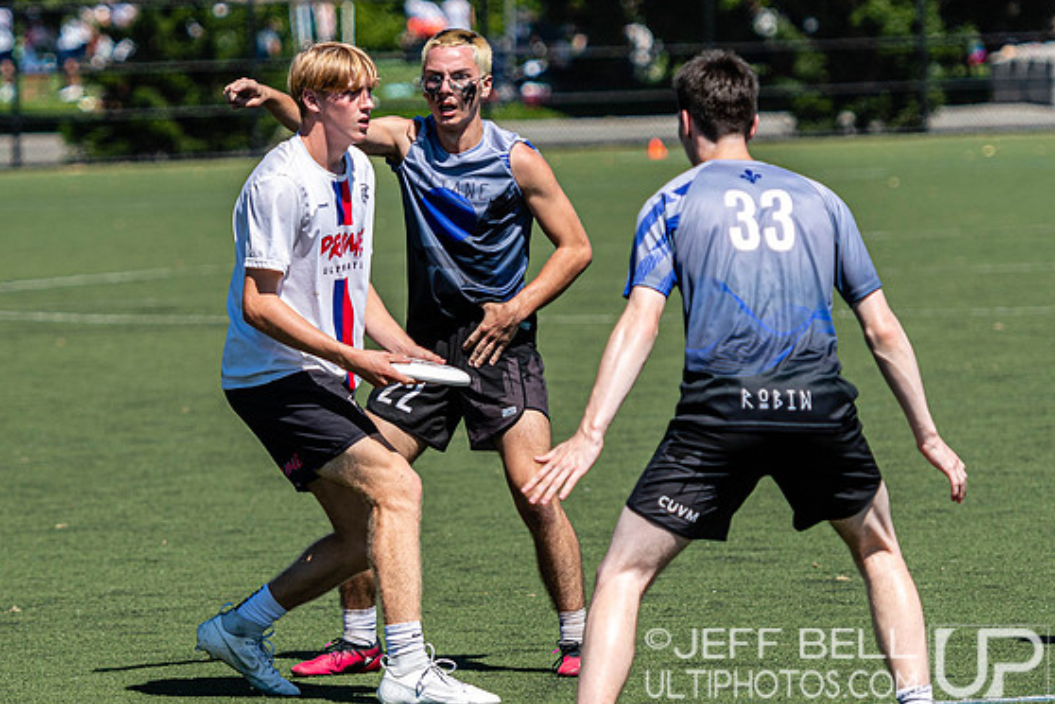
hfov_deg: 6.7
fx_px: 8967
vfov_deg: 4.5
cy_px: 189
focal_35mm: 306
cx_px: 369
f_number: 3.2
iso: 100
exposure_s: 1/2000
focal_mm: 135
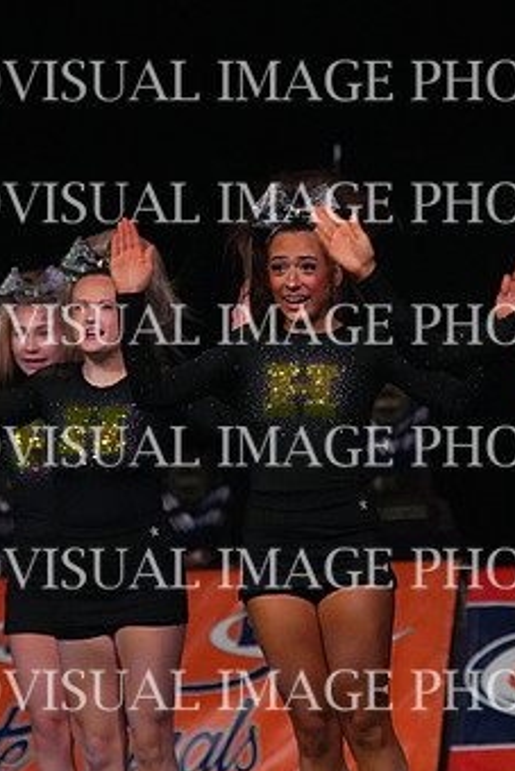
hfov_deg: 3.2
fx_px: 9131
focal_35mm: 426
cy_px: 386
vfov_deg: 4.8
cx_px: 396
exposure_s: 1/1250
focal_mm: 250
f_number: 5.6
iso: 16000
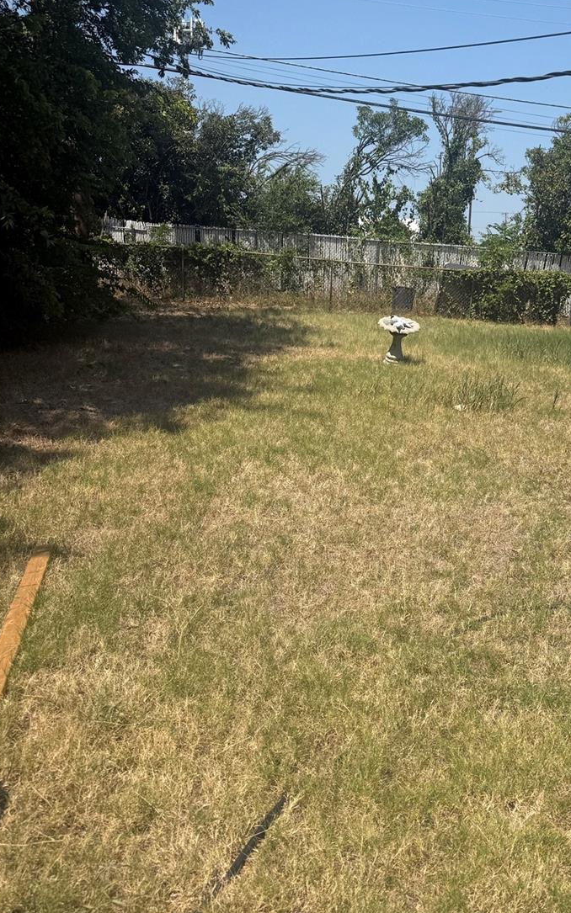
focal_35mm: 36
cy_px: 436
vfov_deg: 54.0
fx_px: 896
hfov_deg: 34.2
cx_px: 459
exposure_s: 1/5319
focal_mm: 6.76
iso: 80
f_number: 1.78
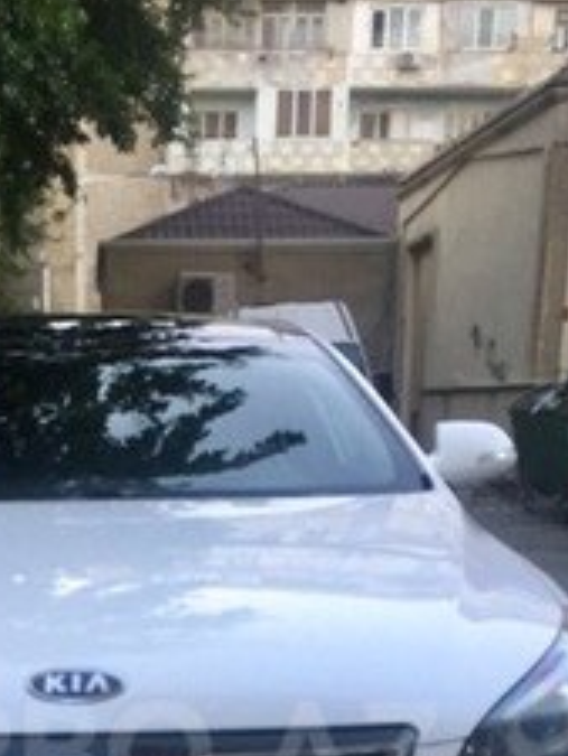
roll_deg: -2.4
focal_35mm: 64
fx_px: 1399
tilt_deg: -8.6
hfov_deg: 22.6
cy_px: 753
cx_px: 94
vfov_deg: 28.4
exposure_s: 1/33
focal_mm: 4.15
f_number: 2.2
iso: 50
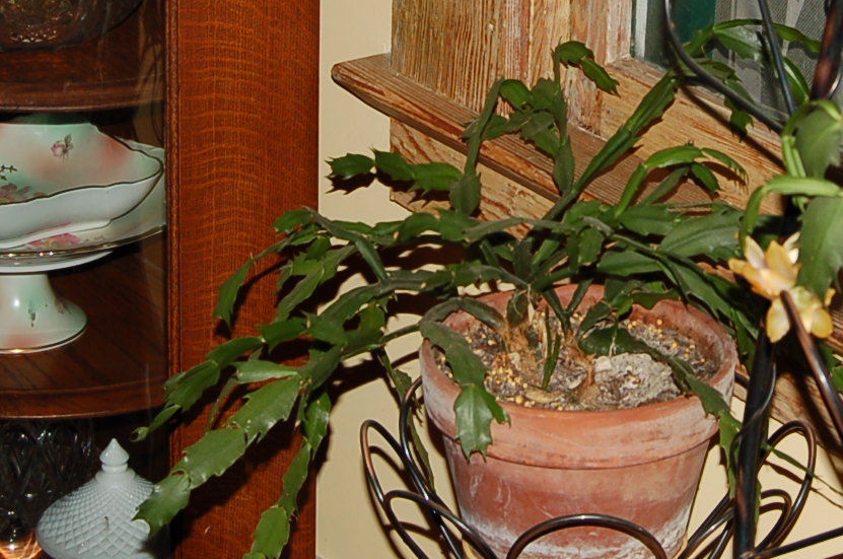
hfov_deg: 17.9
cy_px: -57
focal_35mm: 114
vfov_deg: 11.8
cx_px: 576
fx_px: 2665
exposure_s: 1/125
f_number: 5.6
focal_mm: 28
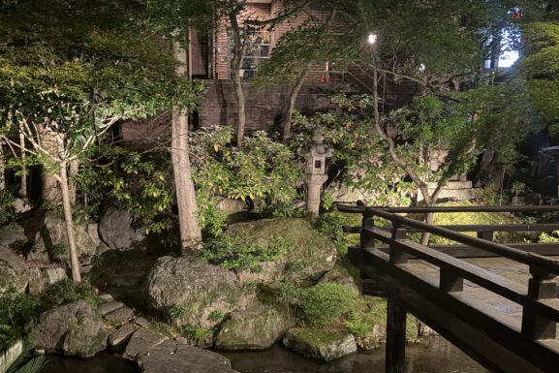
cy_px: 254
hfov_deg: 53.1
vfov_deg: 36.4
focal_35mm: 36
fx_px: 559
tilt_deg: -9.4
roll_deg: -0.3
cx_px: 271
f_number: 1.6
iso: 640
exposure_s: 1/12
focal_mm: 5.96
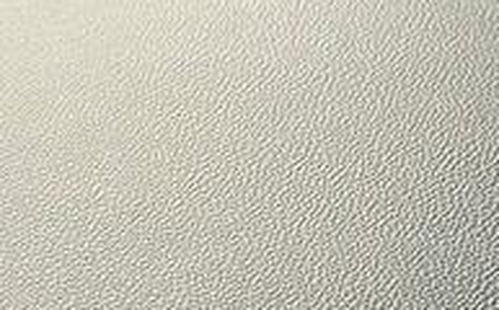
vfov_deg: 7.5
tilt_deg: -44.2
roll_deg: -1.5
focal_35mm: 169
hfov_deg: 12.0
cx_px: -165
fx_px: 2295
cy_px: 555
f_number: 1.78
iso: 125
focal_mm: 6.76
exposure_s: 1/121
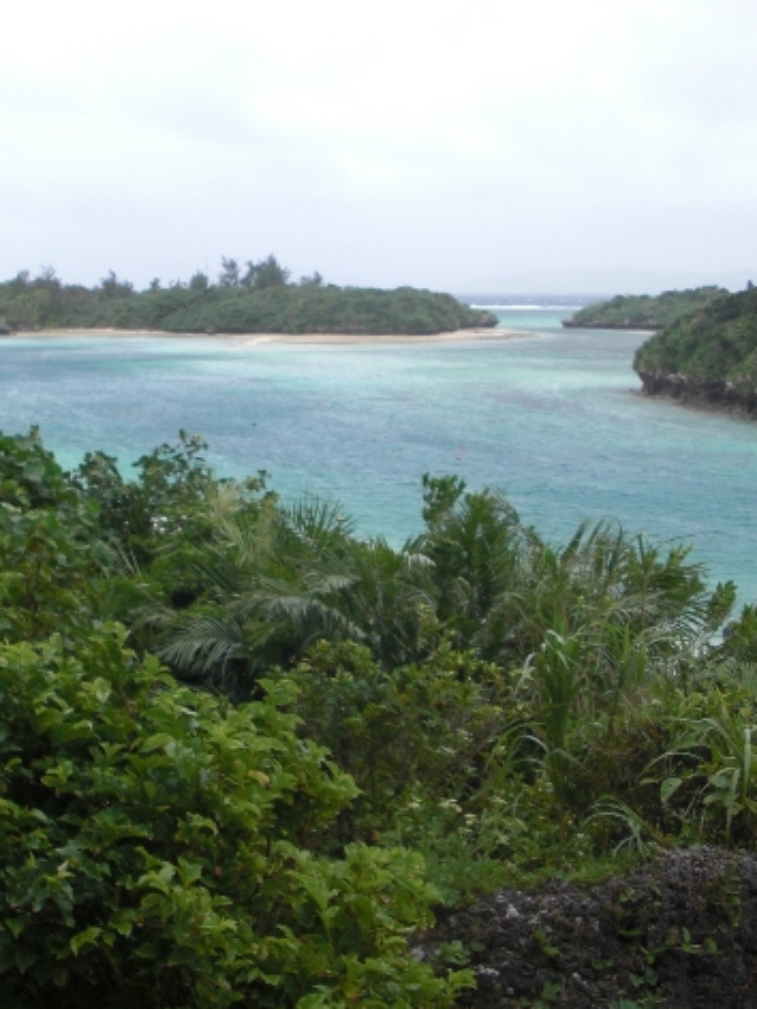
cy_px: 438
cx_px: 293
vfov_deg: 31.6
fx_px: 1779
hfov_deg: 24.0
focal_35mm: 61
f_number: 2.8
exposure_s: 1/500
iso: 50
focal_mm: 6.3
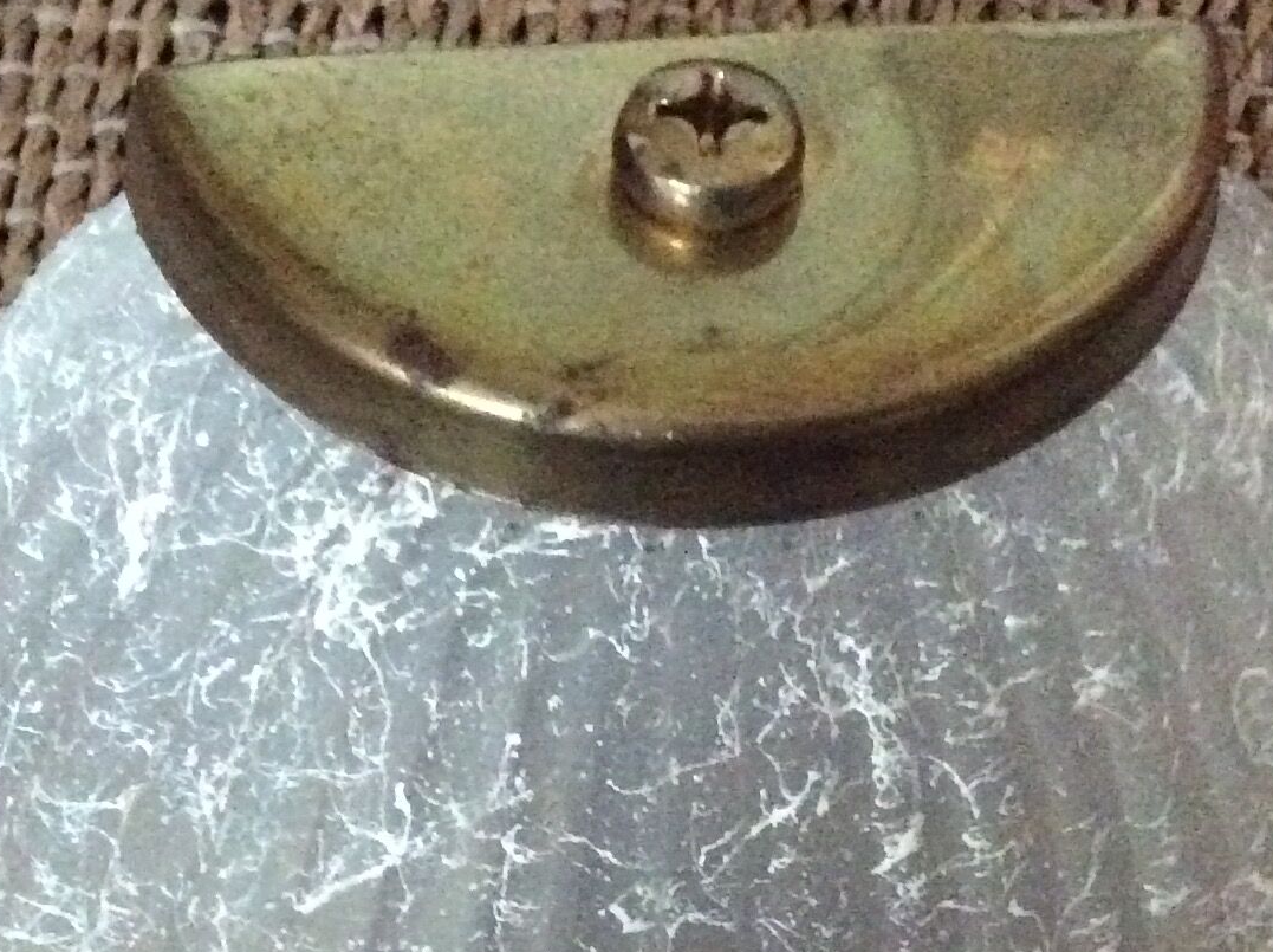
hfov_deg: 25.3
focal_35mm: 77
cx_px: 514
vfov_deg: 18.5
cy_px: 1012
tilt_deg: -63.9
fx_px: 2828
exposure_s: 1/17
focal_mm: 3.3
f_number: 2.4
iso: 800
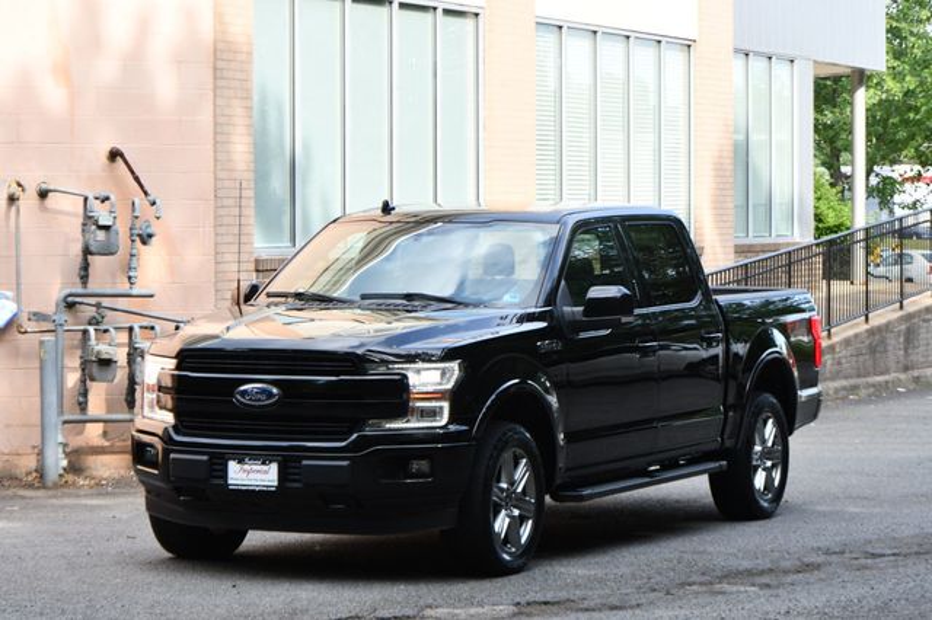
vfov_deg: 13.0
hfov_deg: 19.5
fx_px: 2717
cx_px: 466
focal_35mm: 105
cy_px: 310
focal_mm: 70
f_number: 6.3
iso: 200
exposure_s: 1/250
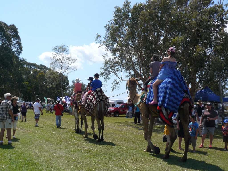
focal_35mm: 36
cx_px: 114
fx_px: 237
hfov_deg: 51.4
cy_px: 86
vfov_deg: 39.7
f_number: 5.6
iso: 100
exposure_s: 1/500
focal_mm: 6
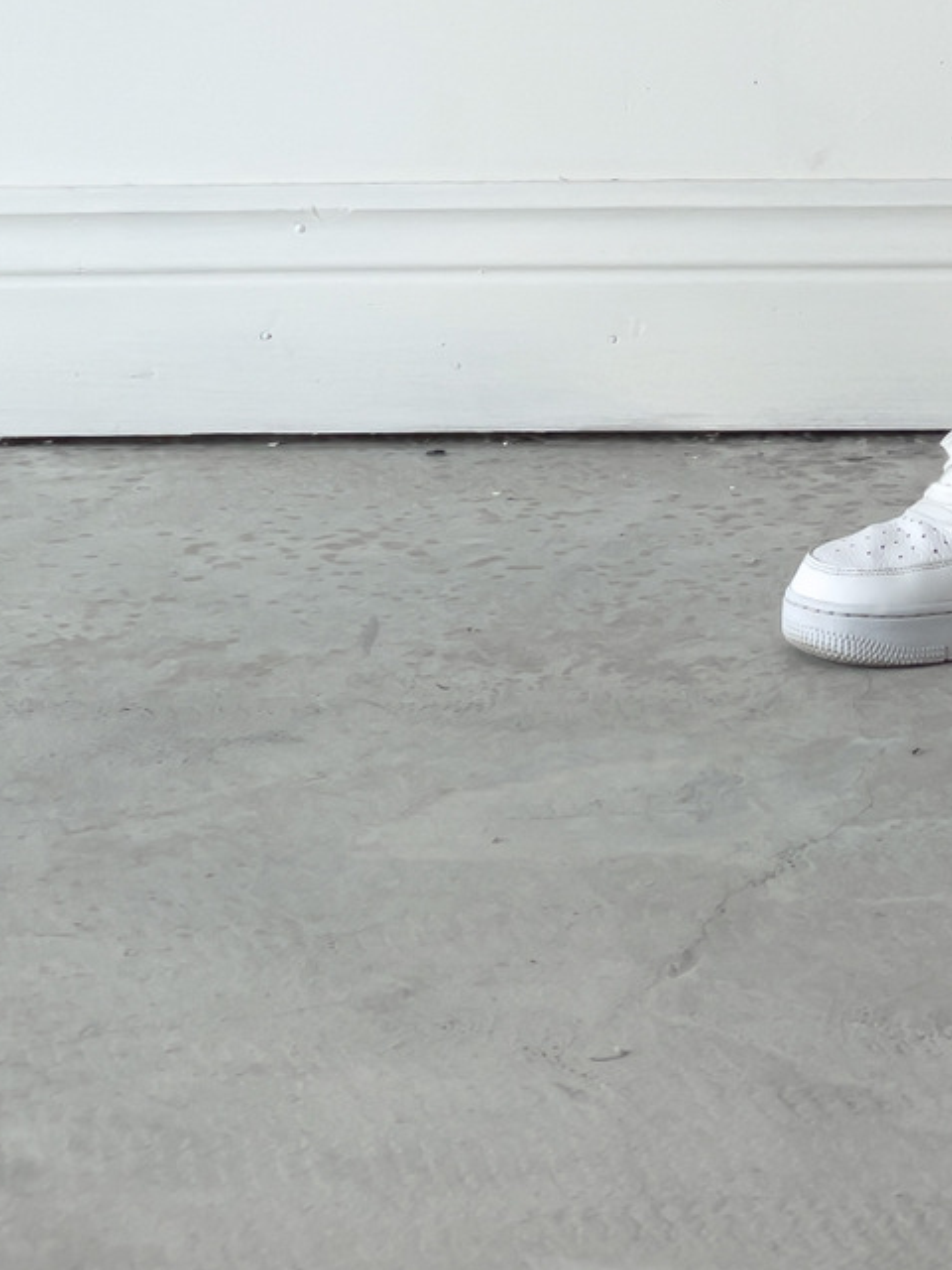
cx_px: 1081
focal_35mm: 130
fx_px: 4767
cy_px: -276
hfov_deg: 11.2
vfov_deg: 14.6
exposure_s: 1/120
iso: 40
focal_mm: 6
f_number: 2
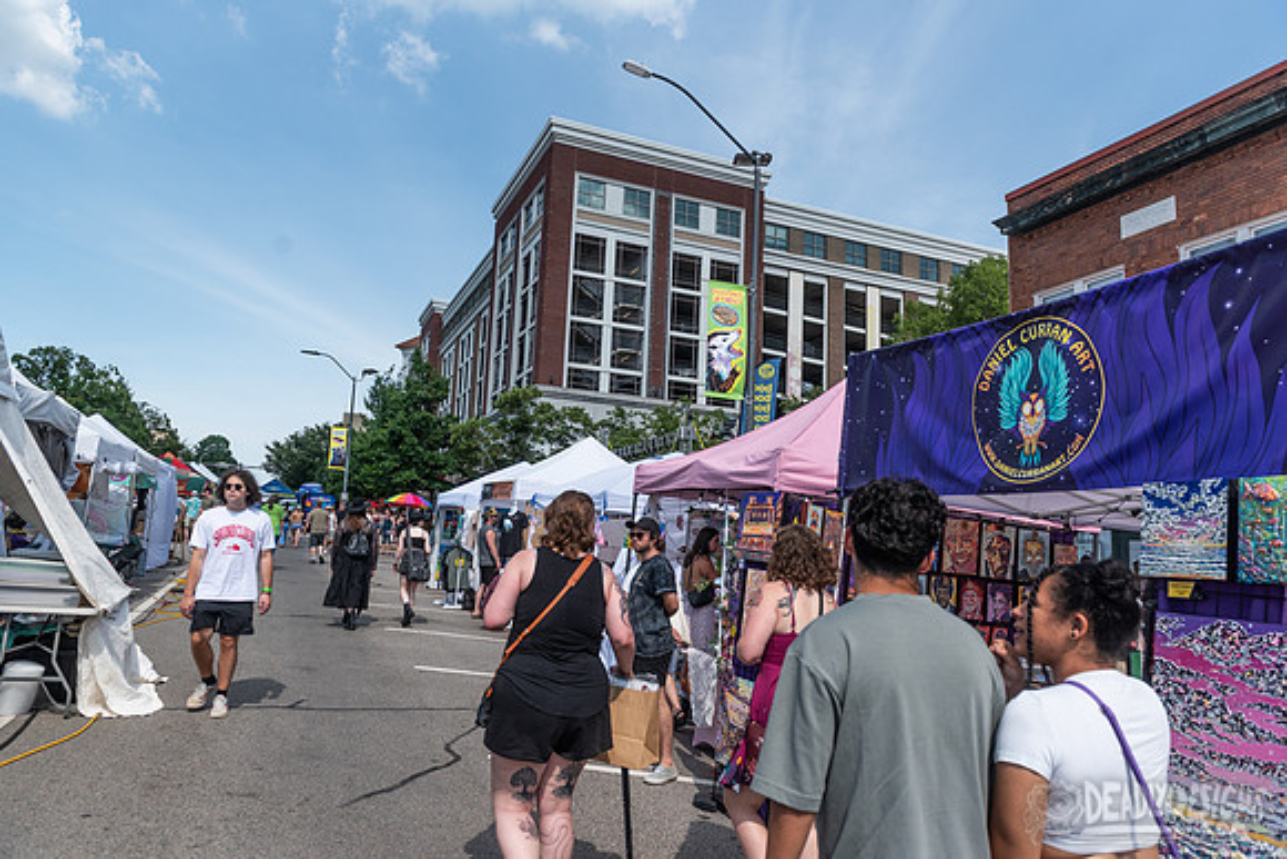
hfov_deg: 73.7
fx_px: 858
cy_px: 430
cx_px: 644
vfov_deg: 53.2
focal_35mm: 24
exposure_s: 1/1600
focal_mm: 24
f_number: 5
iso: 200
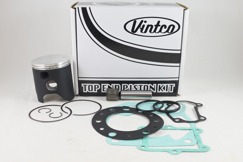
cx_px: 122
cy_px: 81
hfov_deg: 54.4
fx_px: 236
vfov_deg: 37.9
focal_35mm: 35
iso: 500
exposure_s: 1/125
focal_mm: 13.1
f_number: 4
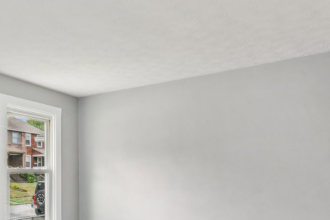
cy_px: 181
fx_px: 348
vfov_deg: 33.9
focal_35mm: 38
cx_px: 43
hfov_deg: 46.5
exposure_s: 1/10
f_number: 11
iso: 80
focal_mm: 14
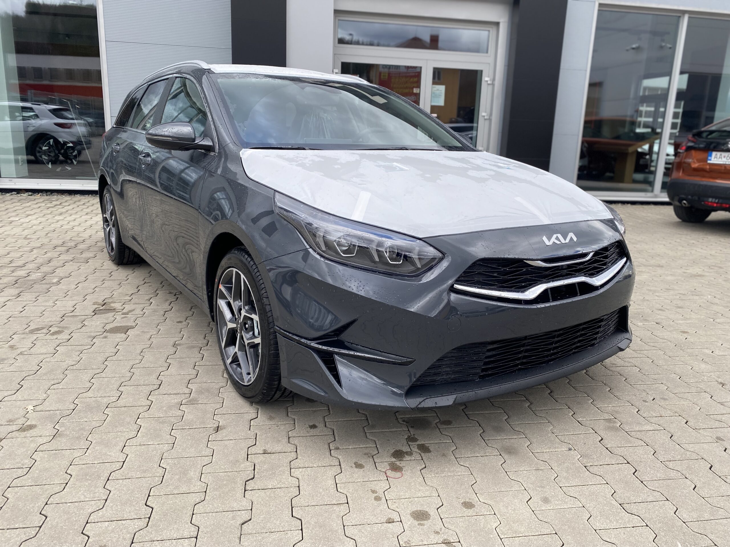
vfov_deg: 53.1
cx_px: 365
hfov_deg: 67.3
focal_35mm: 26
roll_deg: -1.6
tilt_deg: -14.8
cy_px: 274
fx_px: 548
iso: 32
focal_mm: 4.25
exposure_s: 1/693
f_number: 1.8
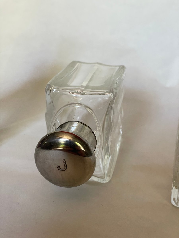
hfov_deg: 28.0
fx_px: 359
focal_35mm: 52
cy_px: 119
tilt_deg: -22.1
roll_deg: -1.8
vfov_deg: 36.8
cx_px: 90
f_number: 2
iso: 200
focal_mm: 6
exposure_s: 1/78
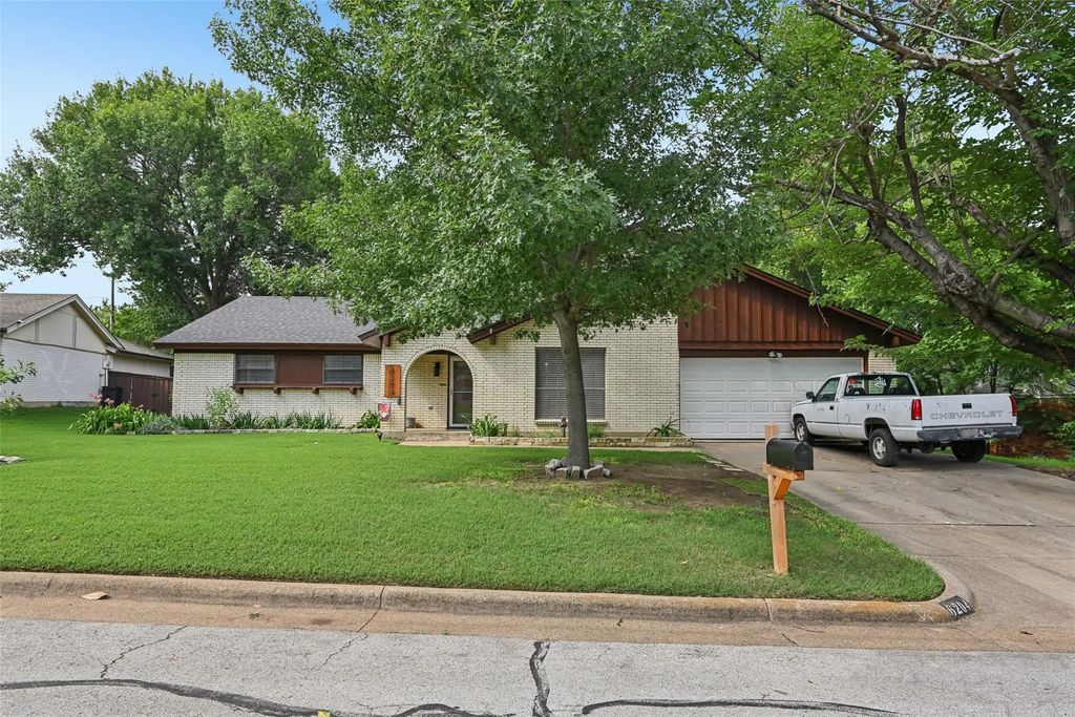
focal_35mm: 20
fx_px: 597
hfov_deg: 84.0
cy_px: 358
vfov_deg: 61.9
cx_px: 538
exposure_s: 1/250
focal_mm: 20
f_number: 8
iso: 400
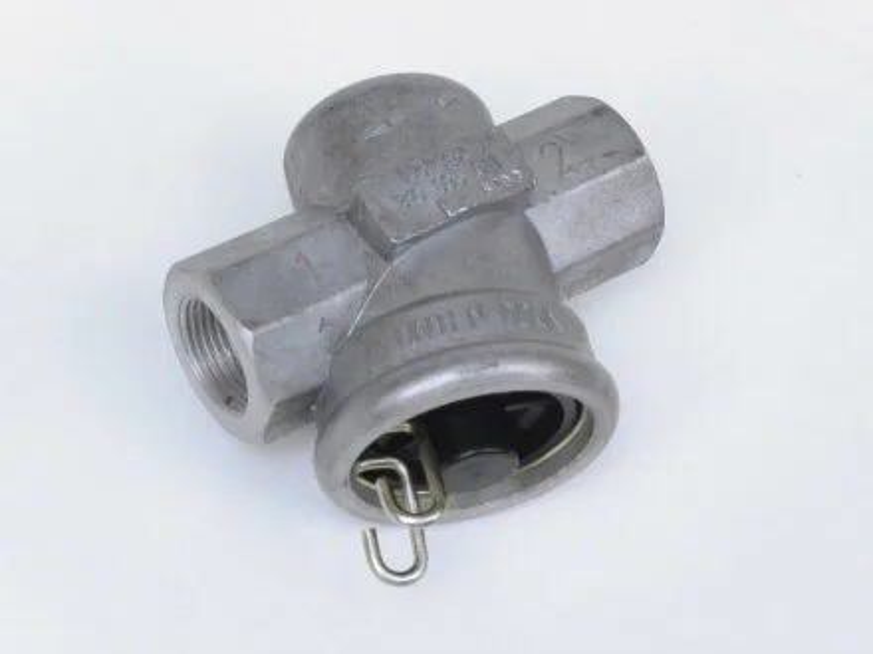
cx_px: 436
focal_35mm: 90
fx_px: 2270
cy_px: 327
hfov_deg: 21.8
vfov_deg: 16.4
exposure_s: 1.5
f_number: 6.7
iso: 100
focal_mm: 18.6
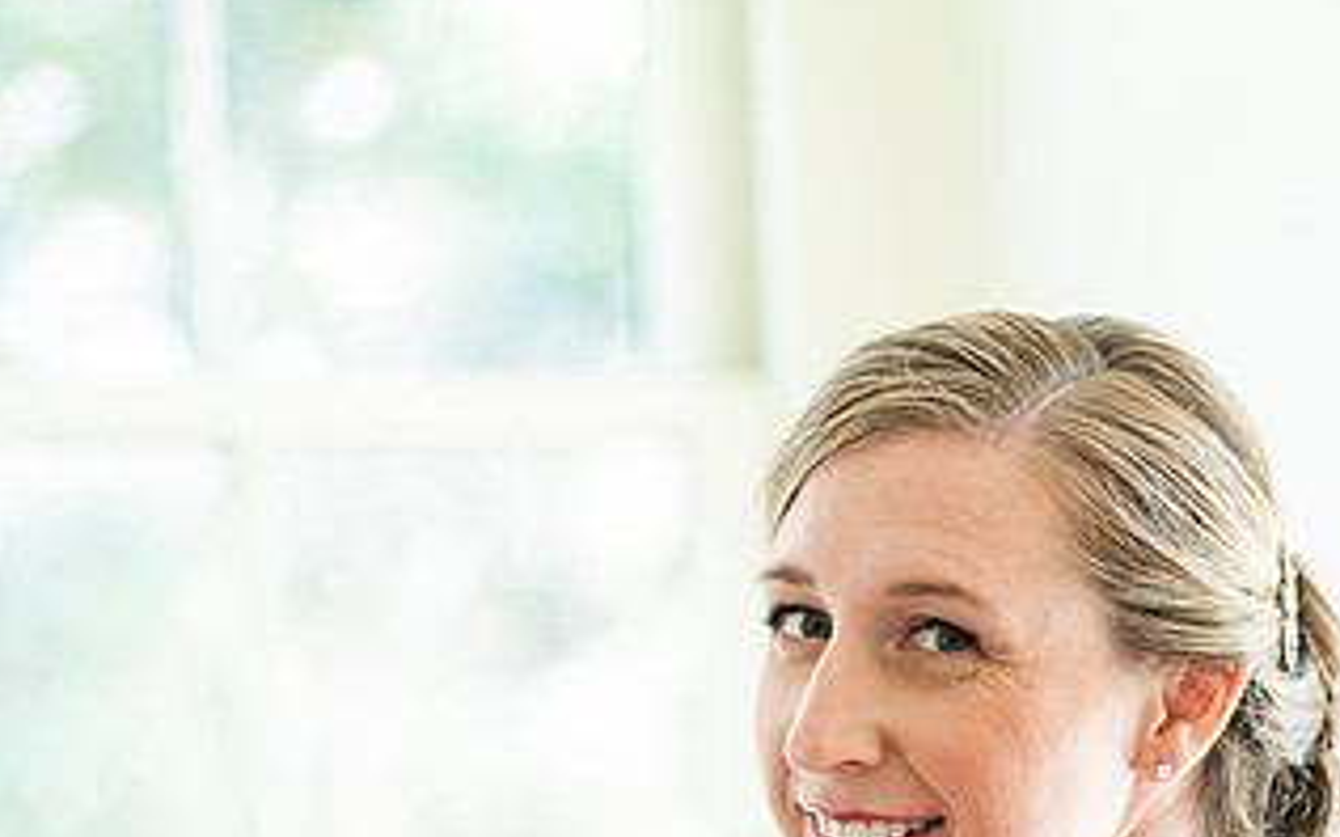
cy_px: 723
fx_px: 8507
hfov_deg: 9.0
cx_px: 883
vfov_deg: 5.6
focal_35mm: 233
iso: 500
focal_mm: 125
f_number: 2.8
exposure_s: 1/160
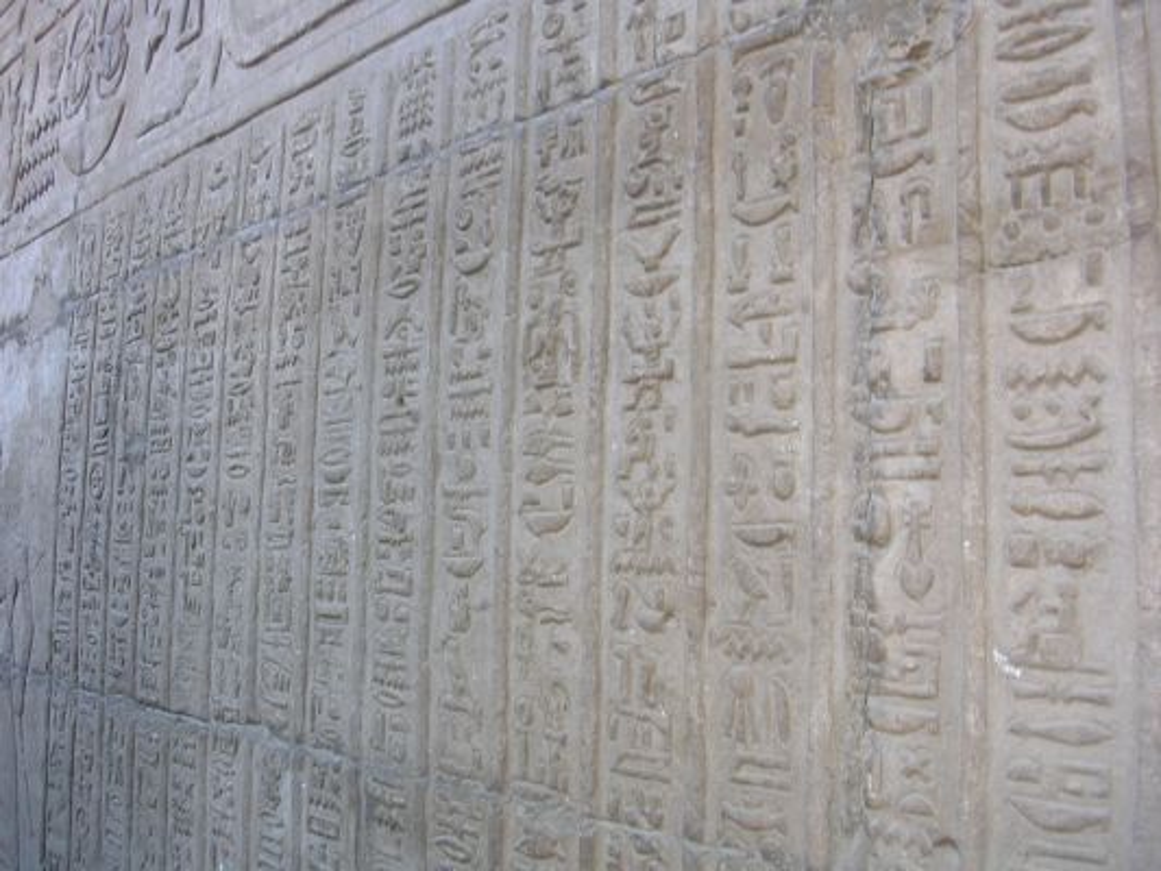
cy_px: 436
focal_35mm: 38
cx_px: 580
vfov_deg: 37.7
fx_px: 1275
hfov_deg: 49.0
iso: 50
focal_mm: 5.8
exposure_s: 1/30
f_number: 2.8
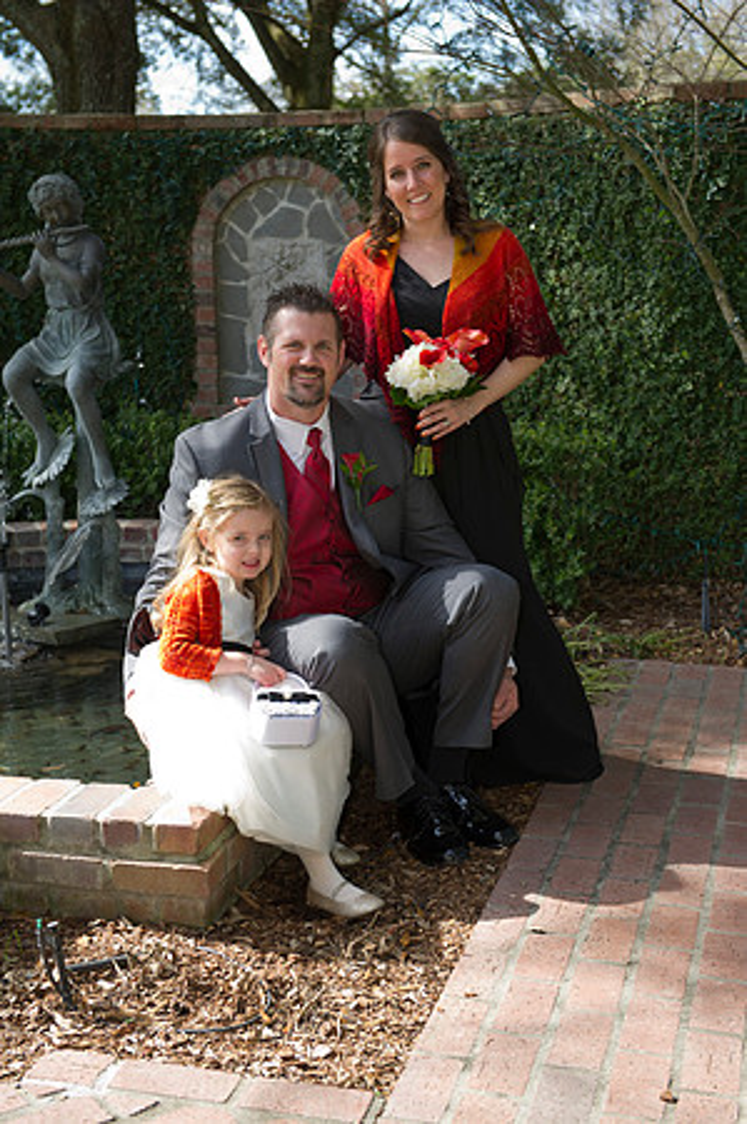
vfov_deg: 36.3
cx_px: 374
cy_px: 562
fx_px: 1716
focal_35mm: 55
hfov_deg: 24.6
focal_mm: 55
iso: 200
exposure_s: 1/160
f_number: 5
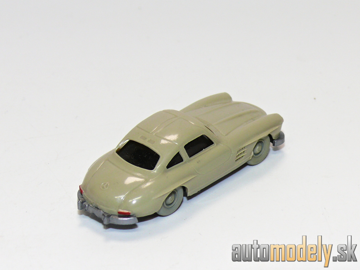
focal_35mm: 126
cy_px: 135
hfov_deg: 15.6
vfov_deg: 11.8
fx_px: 1310
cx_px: 180
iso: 100
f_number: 4
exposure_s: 1/30
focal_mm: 15
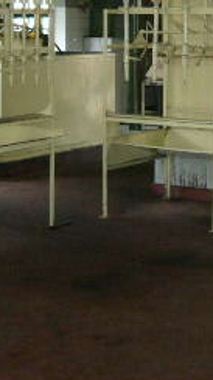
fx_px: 1005
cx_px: 120
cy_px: 26
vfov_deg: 20.8
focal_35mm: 100
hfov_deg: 12.1
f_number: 2.8
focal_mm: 5.8
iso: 200
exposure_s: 1/60
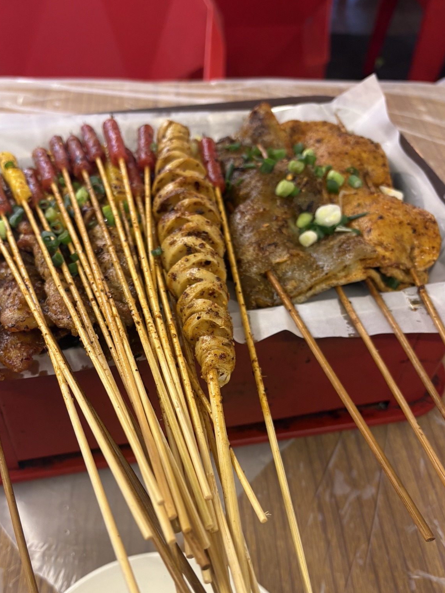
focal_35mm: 34
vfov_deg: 53.4
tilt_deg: -46.0
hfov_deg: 41.6
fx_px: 583
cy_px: 367
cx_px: 174
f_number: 1.6
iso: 160
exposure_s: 1/50
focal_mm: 5.96
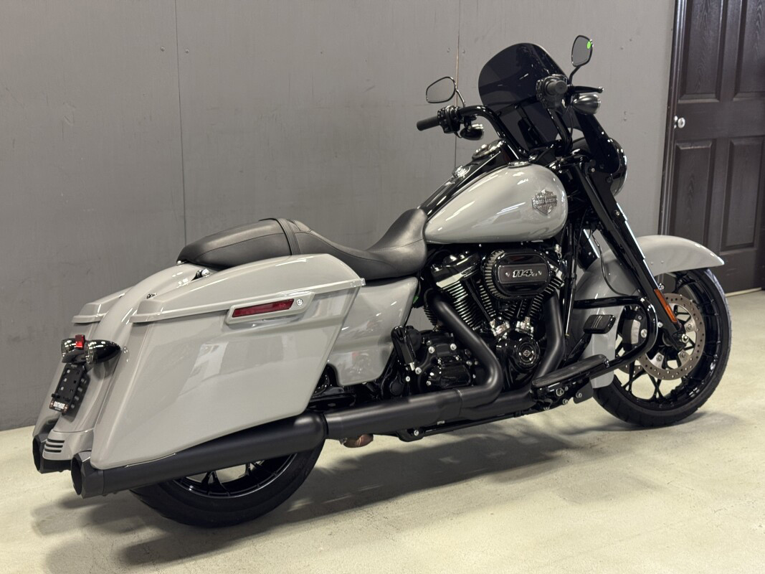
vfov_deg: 30.3
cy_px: 287
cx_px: 382
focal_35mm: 48
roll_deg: -1.1
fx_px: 1061
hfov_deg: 39.7
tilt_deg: -12.7
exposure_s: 1/60
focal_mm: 6.76
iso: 250
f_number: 1.78
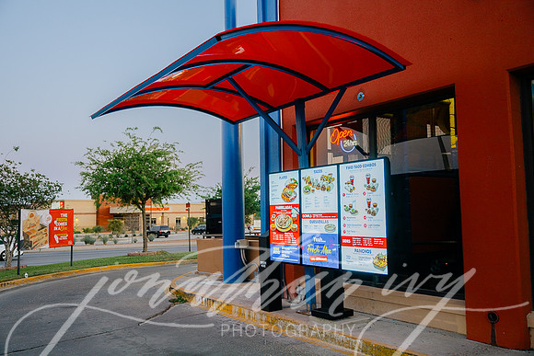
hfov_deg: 58.0
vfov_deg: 40.6
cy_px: 178
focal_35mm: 32
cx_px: 267
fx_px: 482
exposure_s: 1/160
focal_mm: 32.5
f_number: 3.2
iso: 250
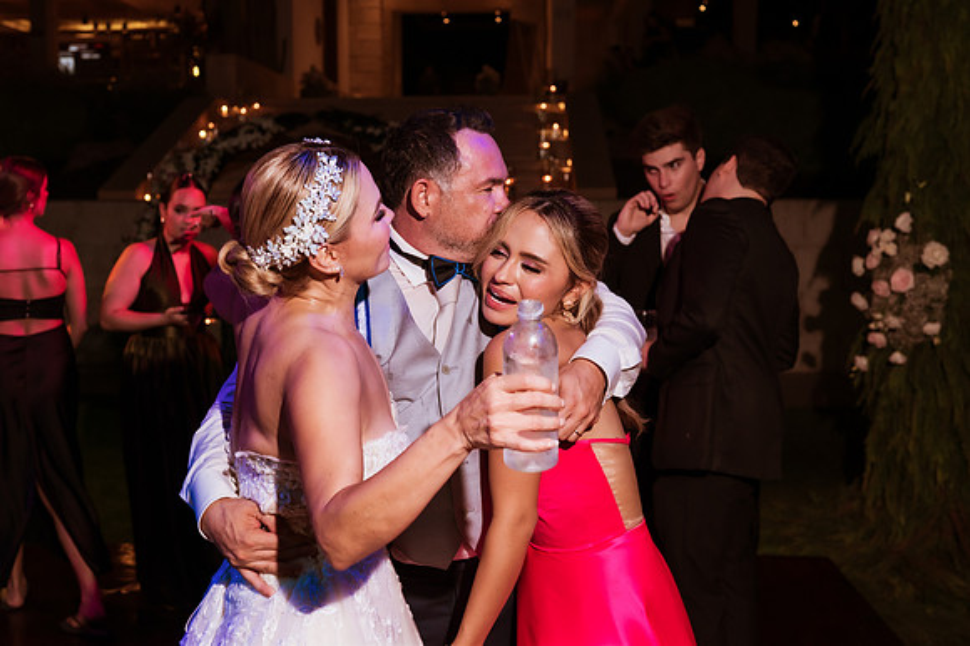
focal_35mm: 40
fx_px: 1070
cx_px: 419
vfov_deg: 33.5
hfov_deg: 48.6
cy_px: 279
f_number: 4.5
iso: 2000
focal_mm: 35
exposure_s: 1/250
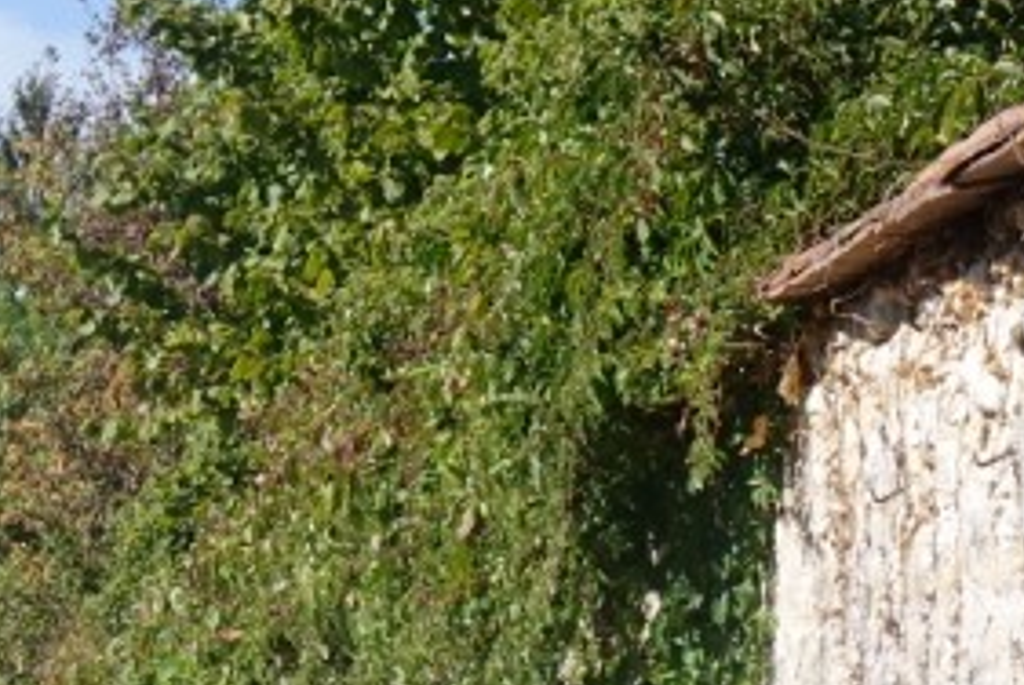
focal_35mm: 172
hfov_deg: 11.5
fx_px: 4897
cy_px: 1013
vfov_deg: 7.9
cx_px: -445
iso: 100
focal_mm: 15.45
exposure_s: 1/640
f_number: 4
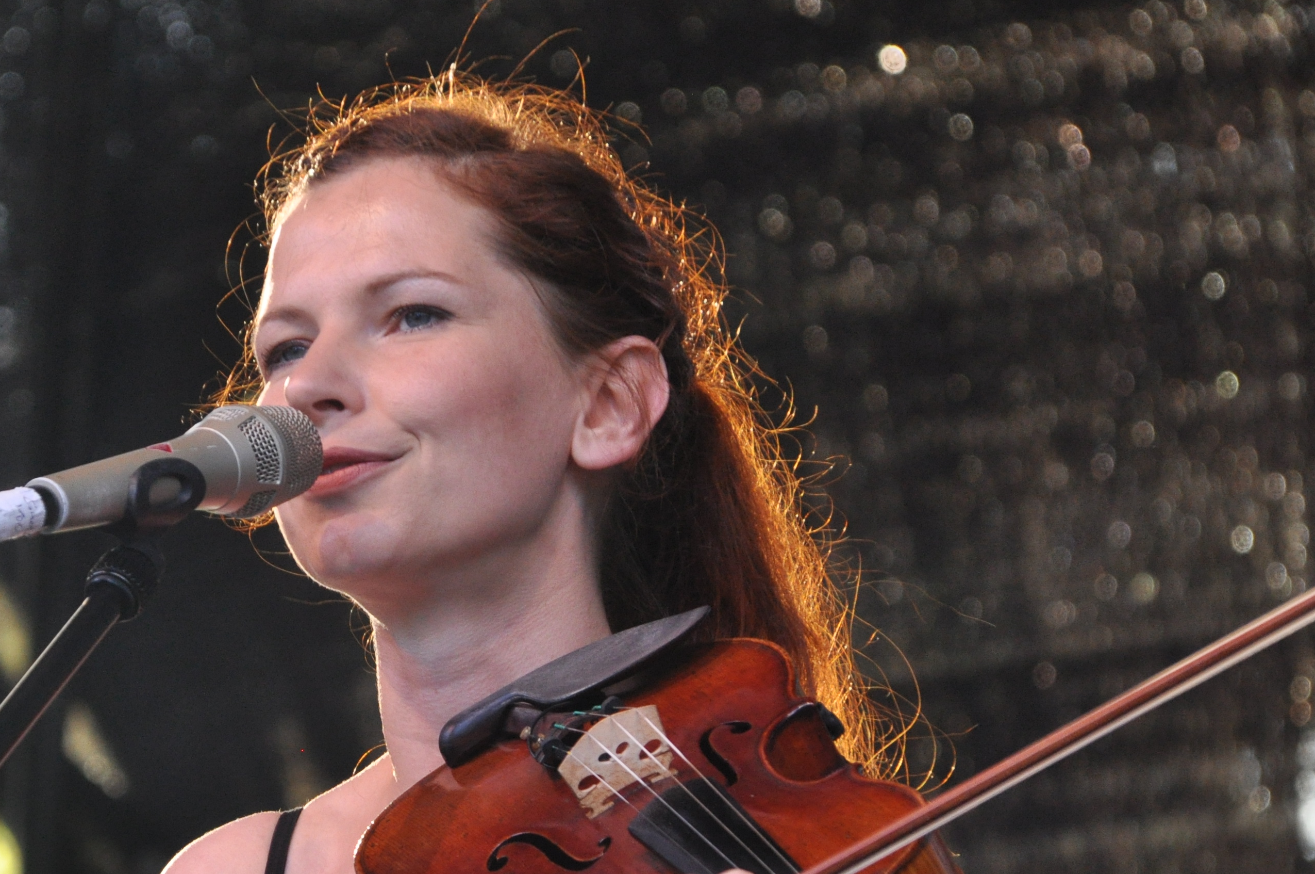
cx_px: 337
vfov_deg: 3.5
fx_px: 14258
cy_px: 667
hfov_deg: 5.3
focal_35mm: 391
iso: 800
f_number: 6
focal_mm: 155
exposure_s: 1/160
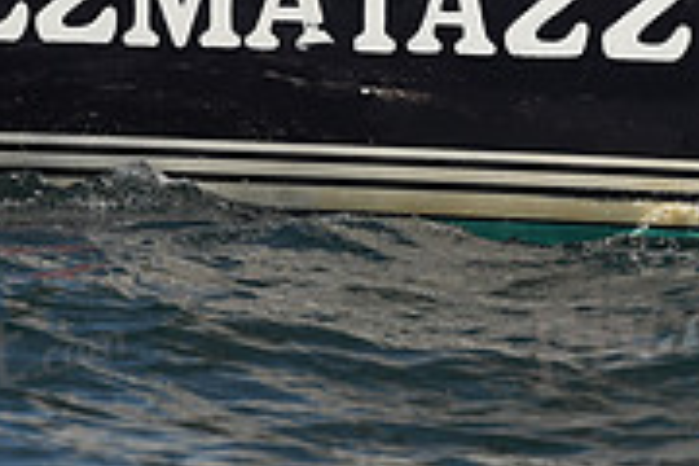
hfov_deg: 2.7
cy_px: -254
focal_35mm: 773
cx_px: 330
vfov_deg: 1.8
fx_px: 15008
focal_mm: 240
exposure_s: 1/1000
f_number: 6.3
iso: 250
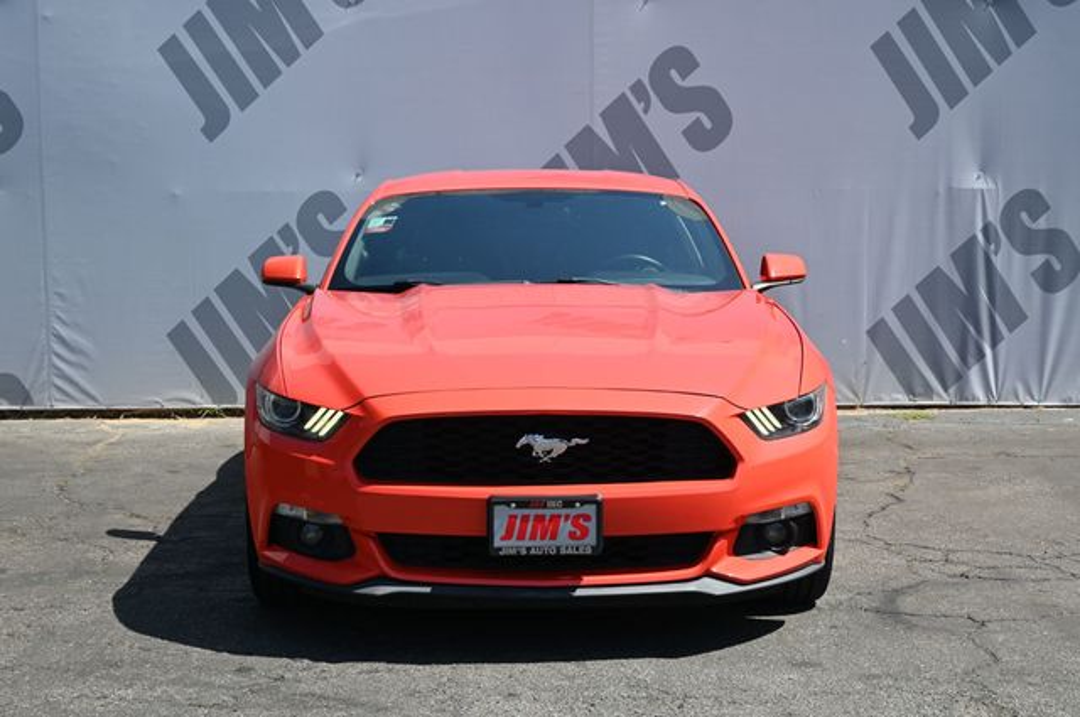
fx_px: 1708
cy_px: 358
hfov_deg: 35.1
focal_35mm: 57
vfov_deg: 23.7
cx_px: 540
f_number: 5.6
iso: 110
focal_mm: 38
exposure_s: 1/250
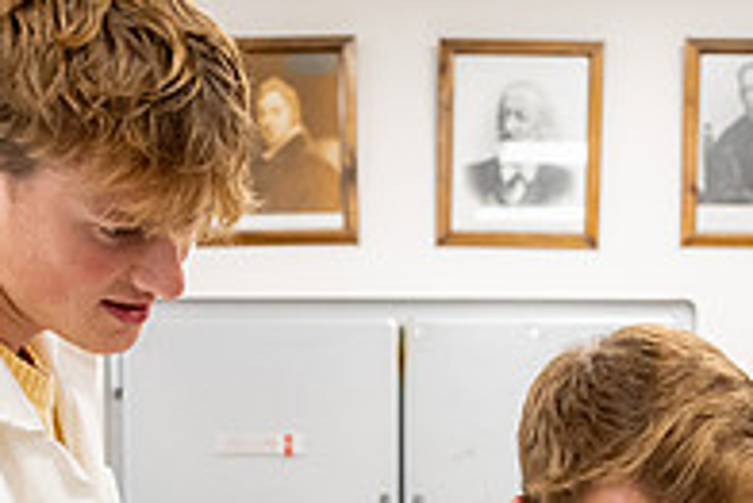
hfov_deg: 23.3
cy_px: 731
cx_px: 426
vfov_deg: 14.7
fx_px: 1821
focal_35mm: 87
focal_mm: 28
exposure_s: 1/160
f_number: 3.2
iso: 1000
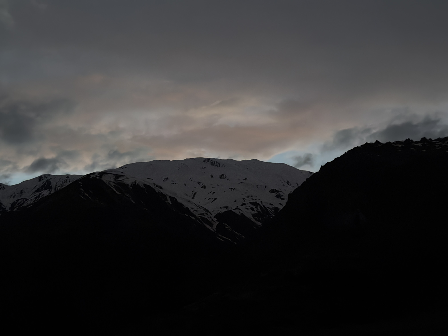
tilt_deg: +15.1
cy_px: 168
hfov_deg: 39.7
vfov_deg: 30.3
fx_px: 621
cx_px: 224
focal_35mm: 48
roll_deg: +0.0
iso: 800
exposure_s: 1/18
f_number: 1.78
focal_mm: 6.76
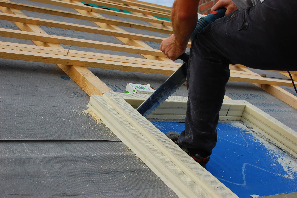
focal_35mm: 52
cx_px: 148
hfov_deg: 37.9
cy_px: 99
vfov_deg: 25.7
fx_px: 433
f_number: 7.1
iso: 200
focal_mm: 35
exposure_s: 1/250
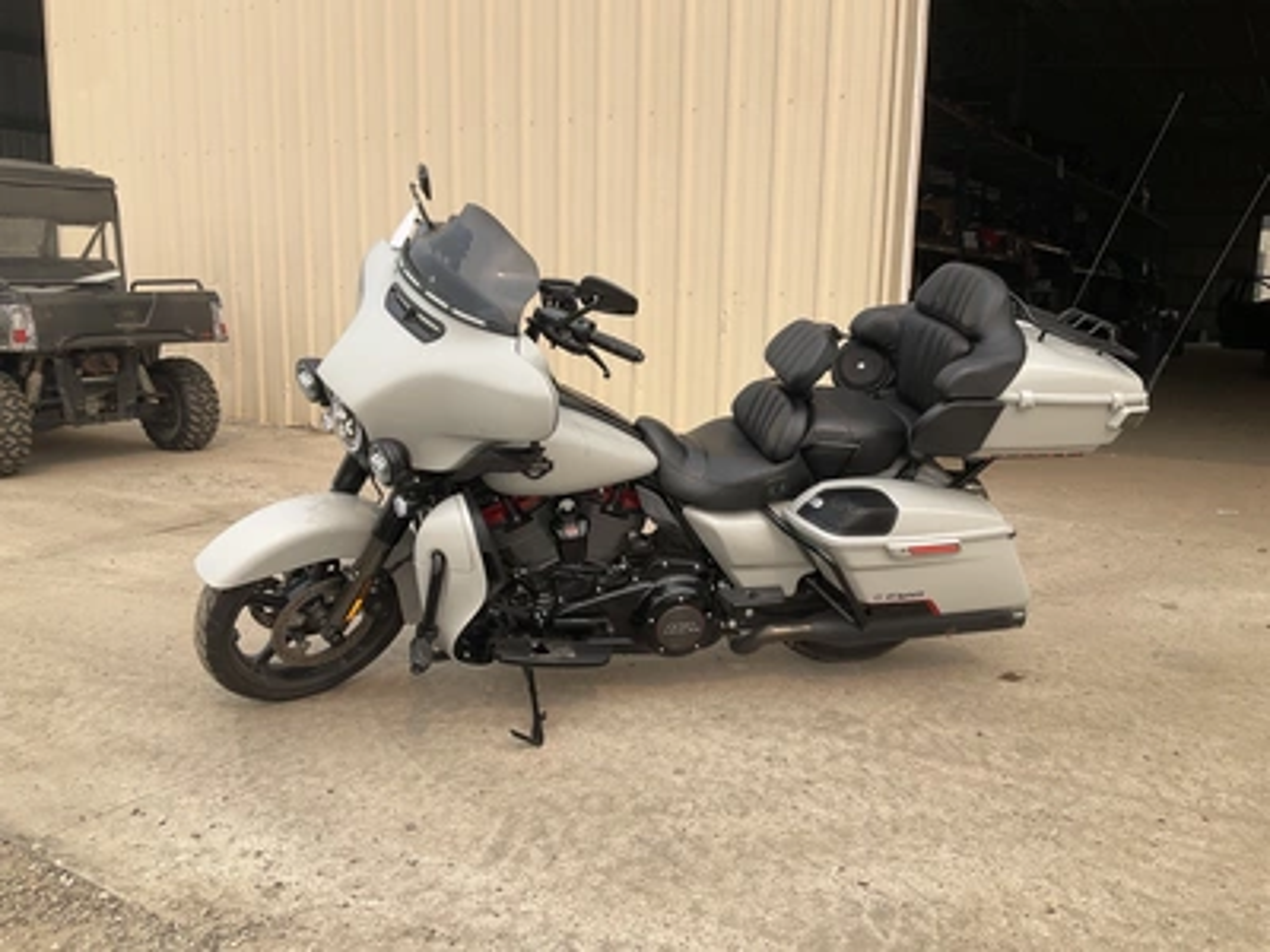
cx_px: 635
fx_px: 1064
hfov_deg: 61.7
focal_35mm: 29
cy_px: 476
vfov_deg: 48.2
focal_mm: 3
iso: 25
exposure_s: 1/1168
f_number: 1.8
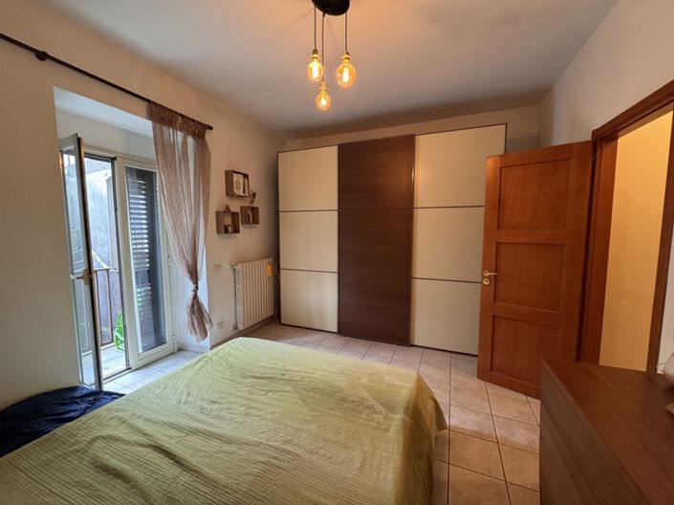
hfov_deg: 102.1
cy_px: 252
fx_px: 272
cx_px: 337
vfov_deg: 85.6
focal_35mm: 14
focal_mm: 2.22
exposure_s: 1/50
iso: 320
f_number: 2.2
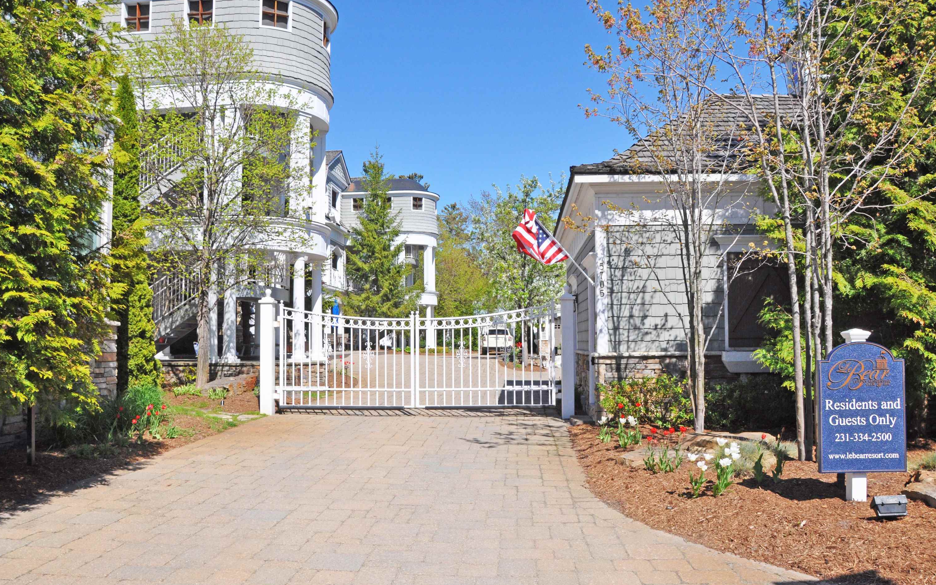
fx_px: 714
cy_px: 309
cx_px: 469
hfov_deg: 66.5
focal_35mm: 28
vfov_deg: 44.5
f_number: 13
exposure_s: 1/640
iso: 500
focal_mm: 18
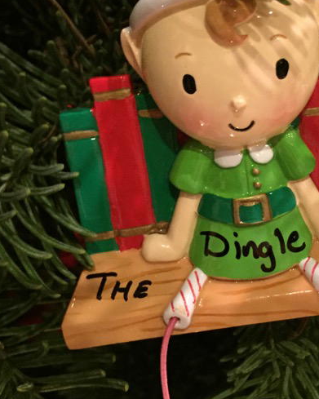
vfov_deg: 34.7
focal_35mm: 54
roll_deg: +0.0
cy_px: 168
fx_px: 637
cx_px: 212
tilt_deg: -20.6
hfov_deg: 27.9
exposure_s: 1/15
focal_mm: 4.15
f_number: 2.2
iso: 320
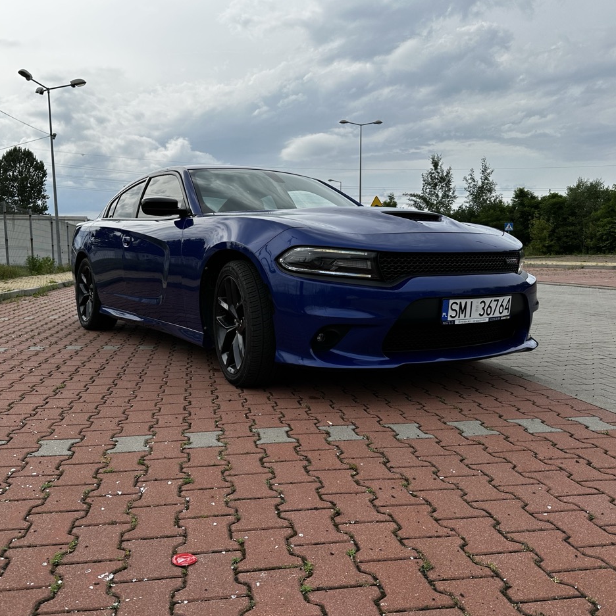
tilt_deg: -5.1
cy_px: 305
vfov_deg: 55.6
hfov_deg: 55.6
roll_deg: +1.5
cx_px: 282
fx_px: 584
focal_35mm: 29
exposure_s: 1/5525
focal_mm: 6.86
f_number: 1.78
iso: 80
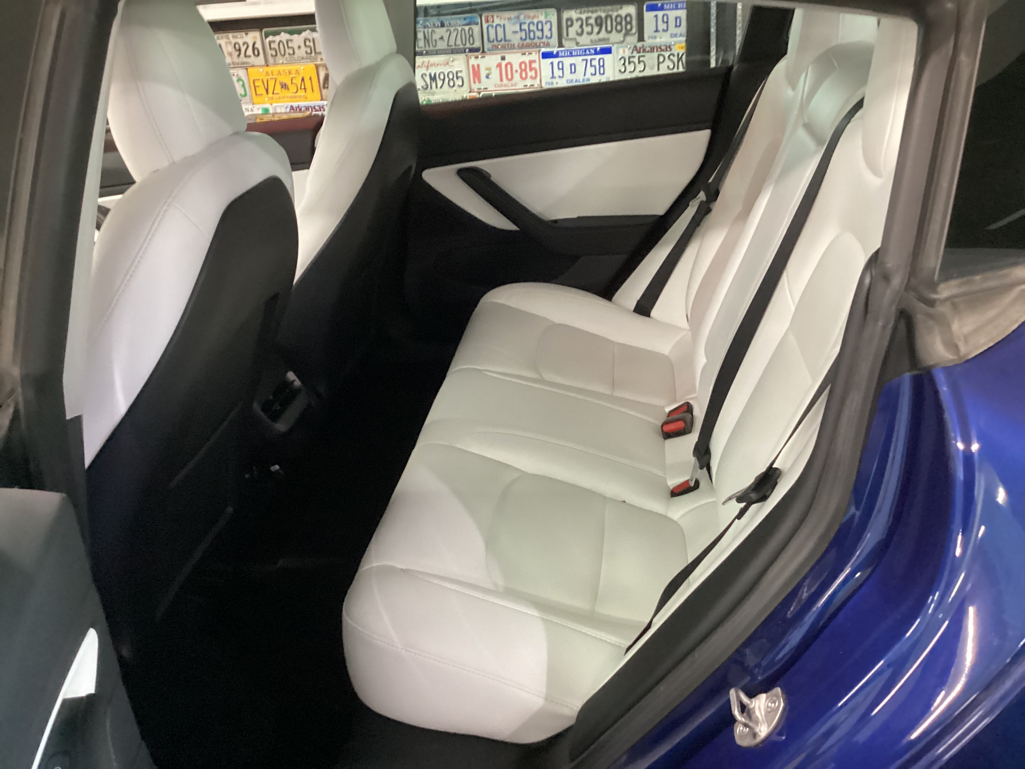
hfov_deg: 58.4
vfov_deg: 45.4
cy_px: 384
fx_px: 918
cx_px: 512
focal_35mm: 31
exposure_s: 1/25
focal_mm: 3.3
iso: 400
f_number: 2.4
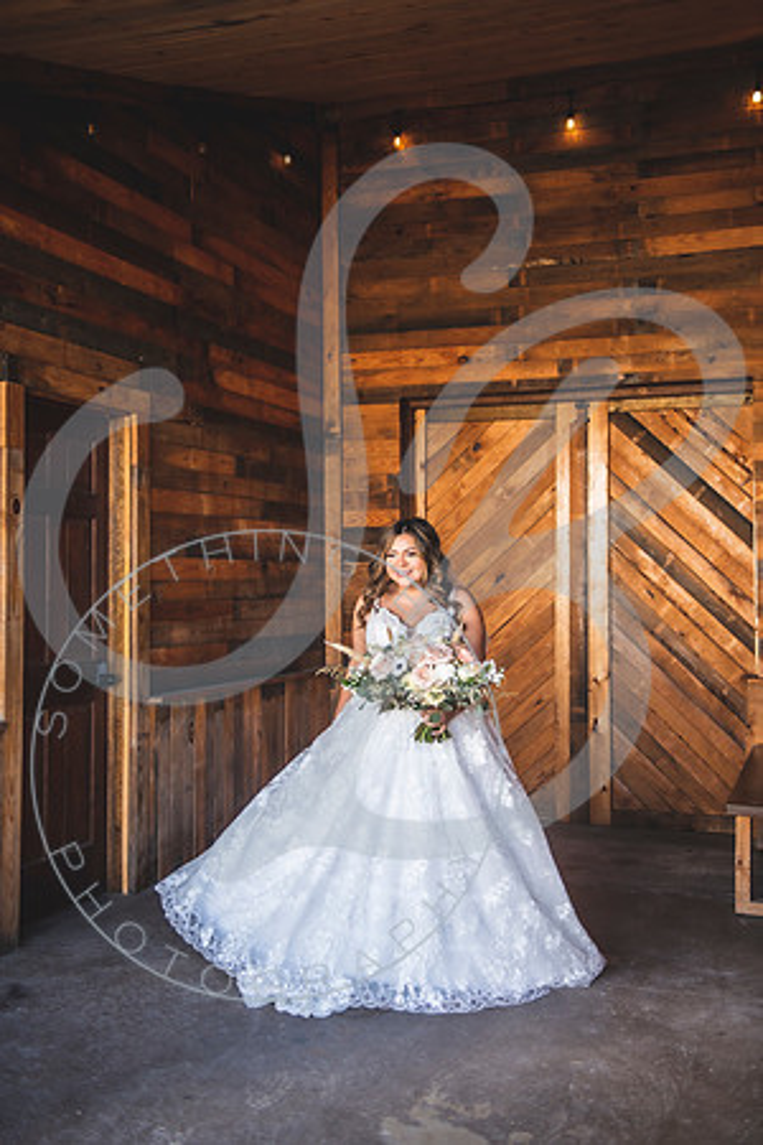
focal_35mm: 38
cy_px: 572
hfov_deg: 35.1
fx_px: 1208
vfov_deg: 50.7
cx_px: 382
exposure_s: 1/320
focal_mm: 38
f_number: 2.8
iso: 100
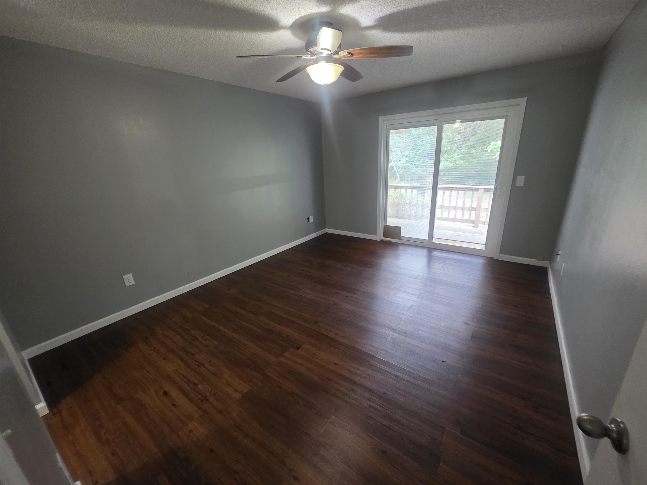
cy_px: 242
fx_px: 243
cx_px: 324
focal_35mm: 13
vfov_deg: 89.9
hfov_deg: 106.2
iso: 640
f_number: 1.9
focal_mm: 2.2
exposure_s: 1/60
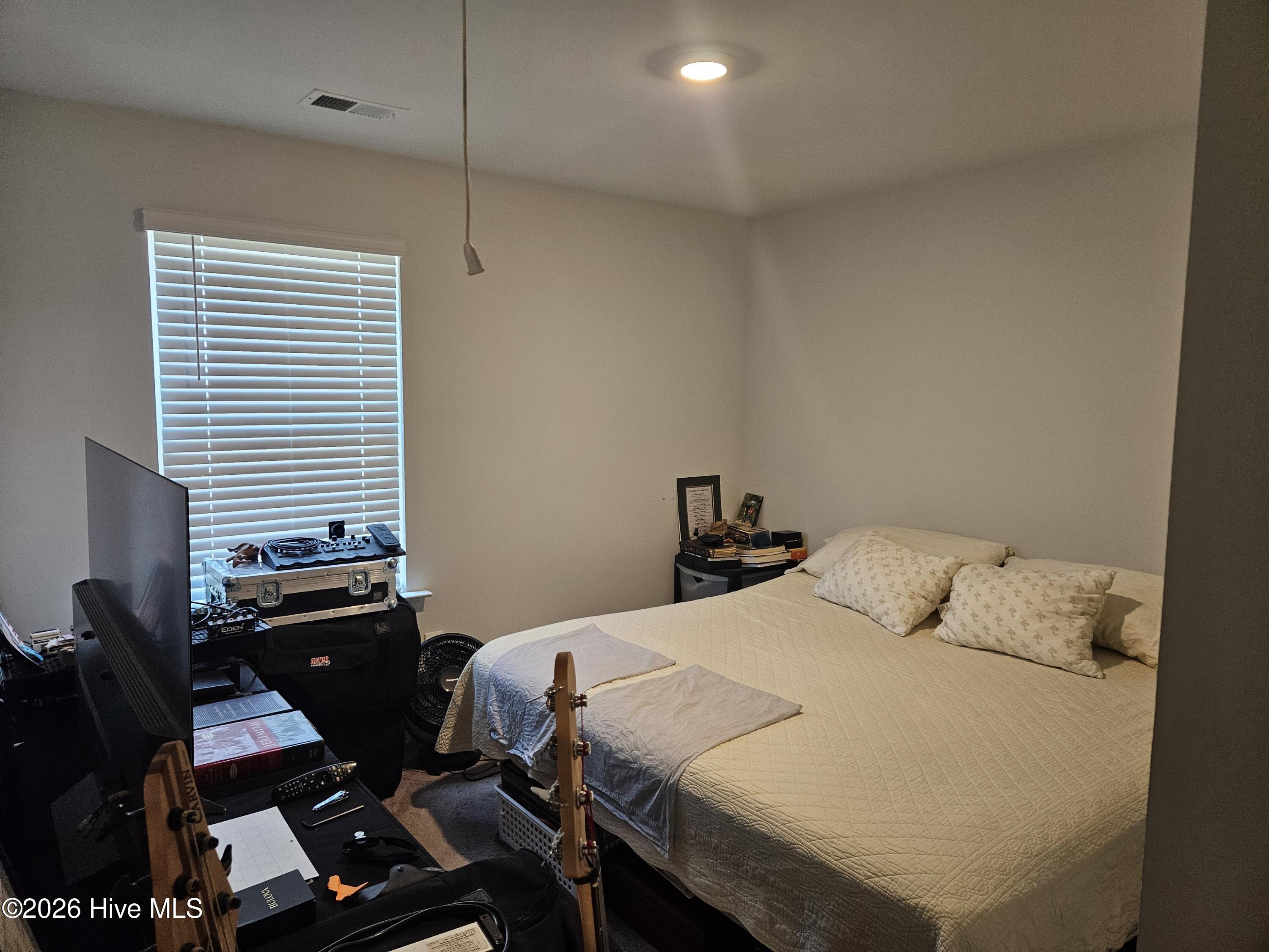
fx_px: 843
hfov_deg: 73.9
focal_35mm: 23
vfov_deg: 58.9
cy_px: 476
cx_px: 634
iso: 320
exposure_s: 1/120
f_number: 1.8
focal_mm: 5.4
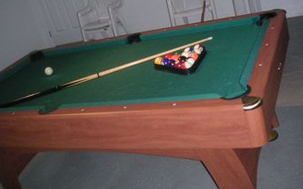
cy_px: 76
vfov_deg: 29.7
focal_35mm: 43
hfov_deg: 46.2
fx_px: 355
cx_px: 156
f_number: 2.8
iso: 160
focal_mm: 6
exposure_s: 1/45
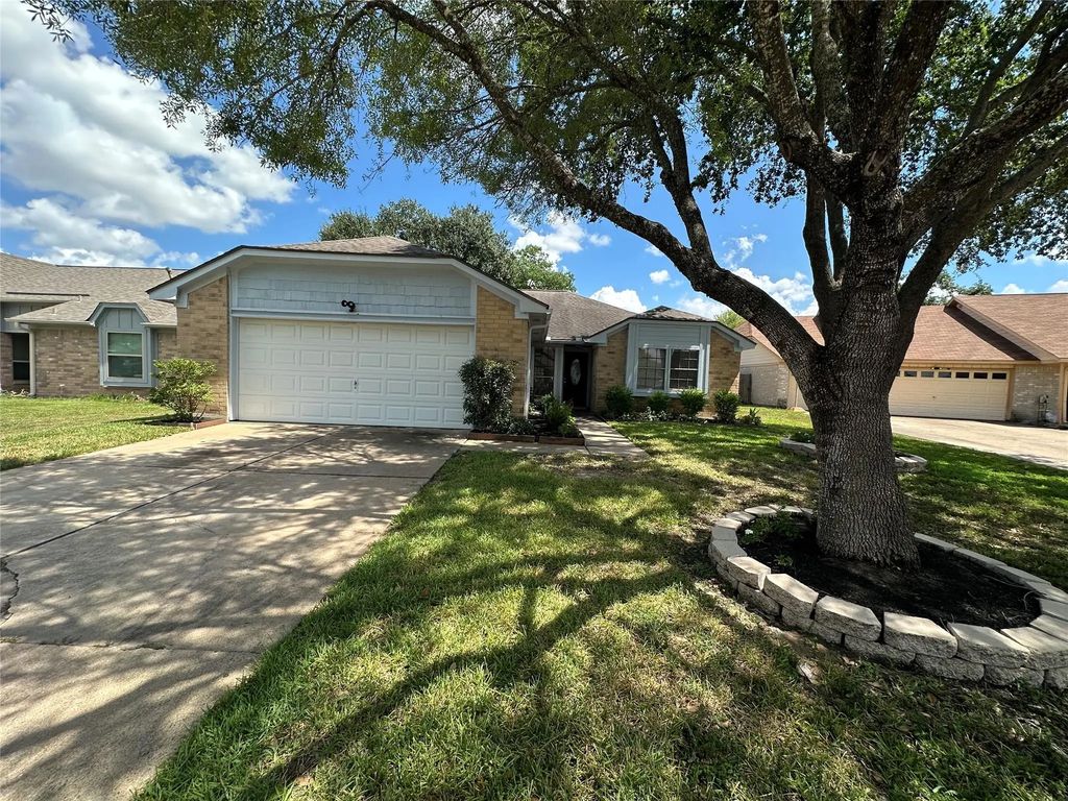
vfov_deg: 85.7
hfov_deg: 102.1
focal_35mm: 14
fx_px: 432
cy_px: 400
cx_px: 534
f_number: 2.2
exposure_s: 1/711
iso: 40
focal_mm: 2.22
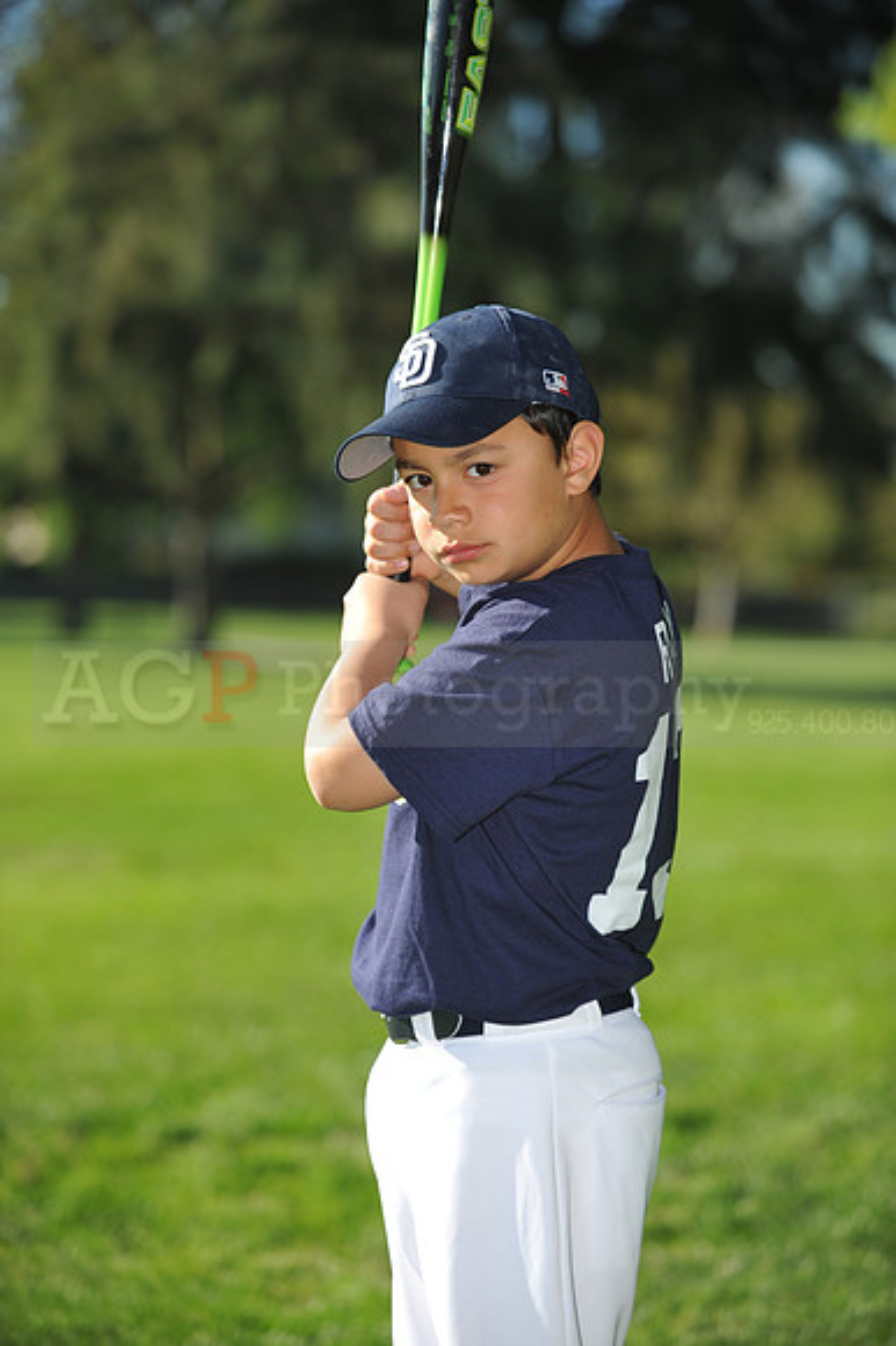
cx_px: 448
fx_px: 4186
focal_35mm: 112
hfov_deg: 12.2
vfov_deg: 18.3
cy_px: 673
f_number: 4
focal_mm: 112
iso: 200
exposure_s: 1/1250
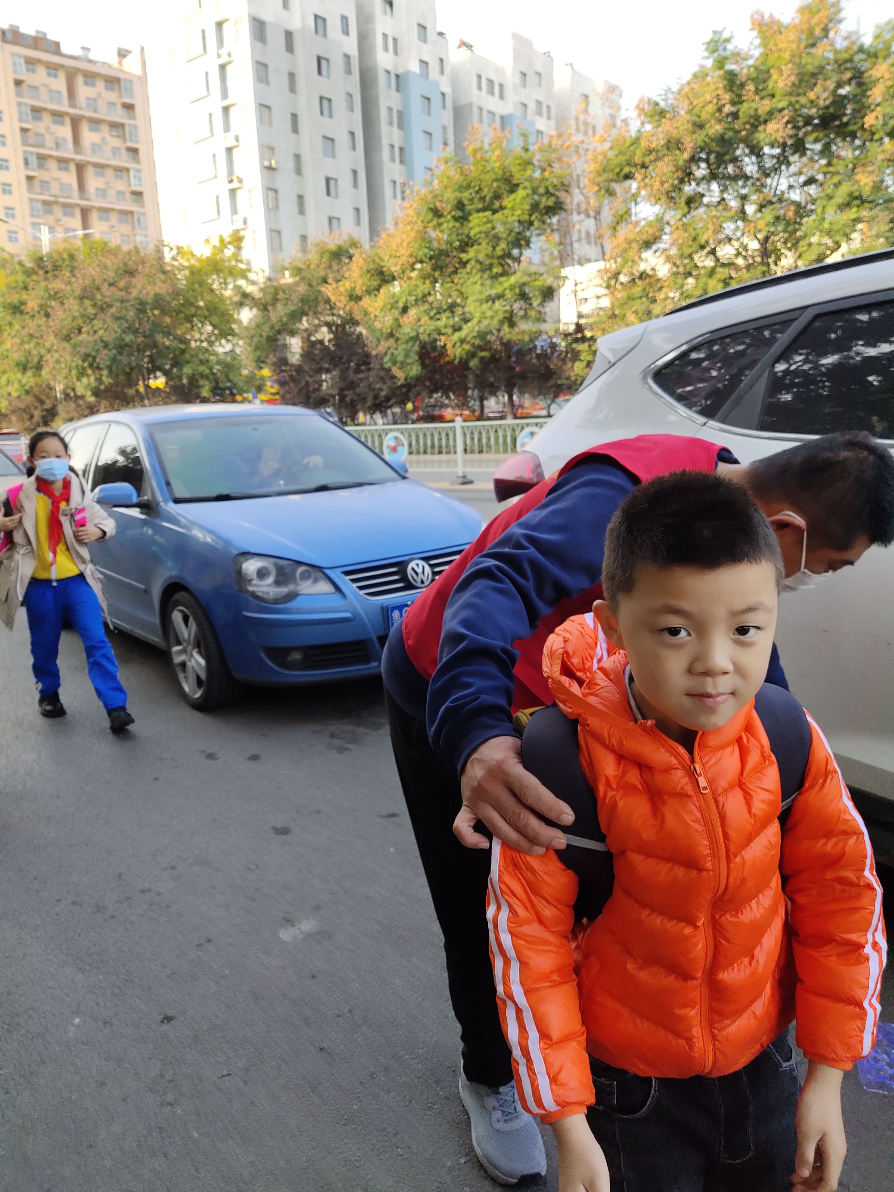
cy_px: 596
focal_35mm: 25
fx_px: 861
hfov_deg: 54.9
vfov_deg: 69.4
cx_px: 447
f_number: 1.8
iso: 50
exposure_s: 1/588
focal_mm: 4.71
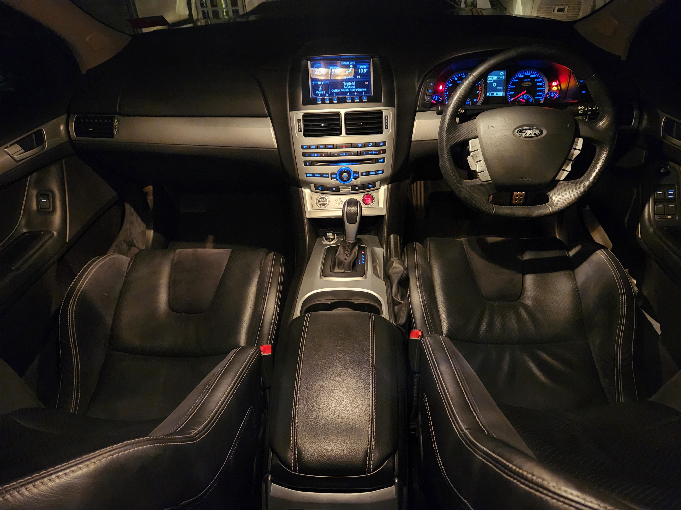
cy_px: 255
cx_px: 340
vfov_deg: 58.9
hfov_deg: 73.9
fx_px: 452
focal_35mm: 23
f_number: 1.8
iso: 1600
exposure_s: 1/20
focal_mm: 5.4
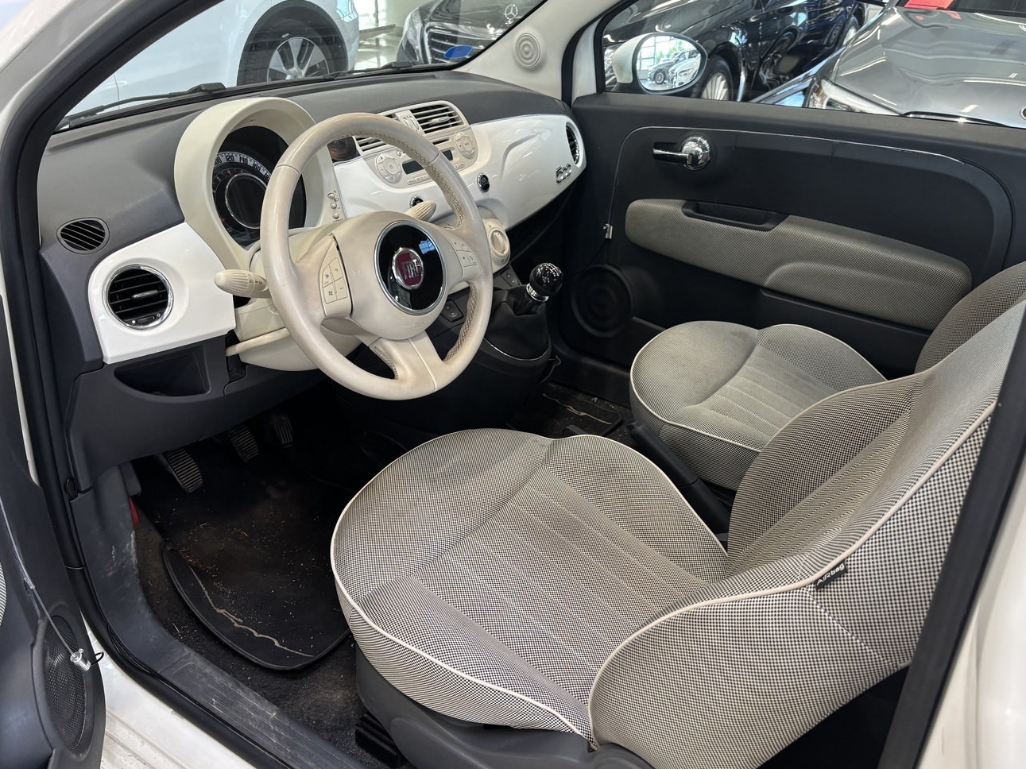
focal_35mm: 29
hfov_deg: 61.7
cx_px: 523
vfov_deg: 48.2
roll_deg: -3.0
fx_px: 859
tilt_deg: -28.6
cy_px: 373
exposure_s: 1/50
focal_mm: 5.96
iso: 100
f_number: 1.6
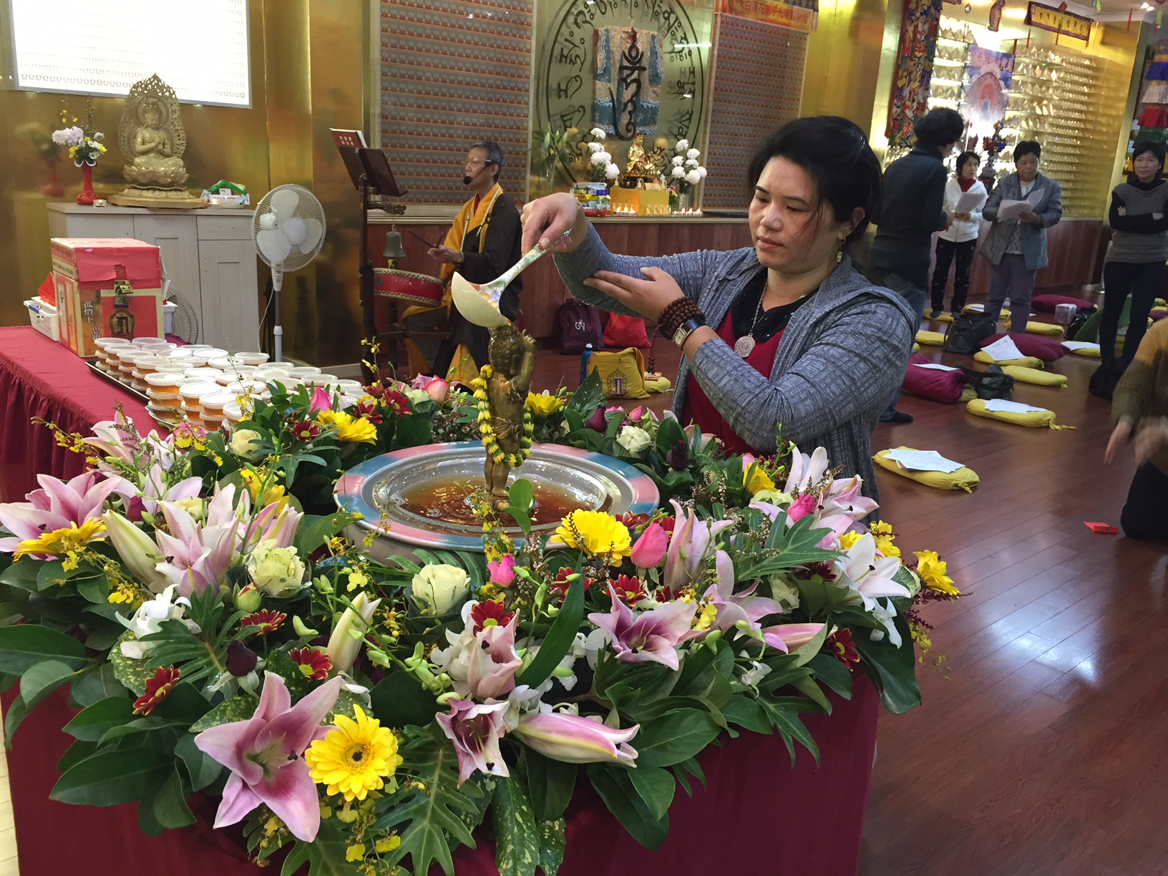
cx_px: 584
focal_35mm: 29
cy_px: 438
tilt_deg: -16.5
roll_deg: -5.0
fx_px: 979
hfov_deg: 61.7
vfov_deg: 48.2
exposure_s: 1/33
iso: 125
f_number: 2.2
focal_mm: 4.15
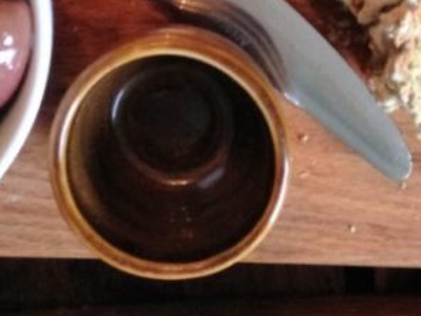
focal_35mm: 114
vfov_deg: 12.2
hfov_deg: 17.3
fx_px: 1386
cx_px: 193
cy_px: -209
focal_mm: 4.12
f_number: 2.4
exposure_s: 1/20
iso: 160
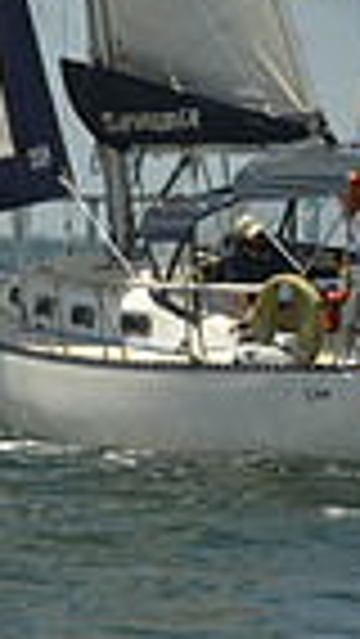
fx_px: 5085
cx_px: 214
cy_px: -310
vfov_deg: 7.1
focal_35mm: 300
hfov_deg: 4.1
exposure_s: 1/500
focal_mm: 70
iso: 280
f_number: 16
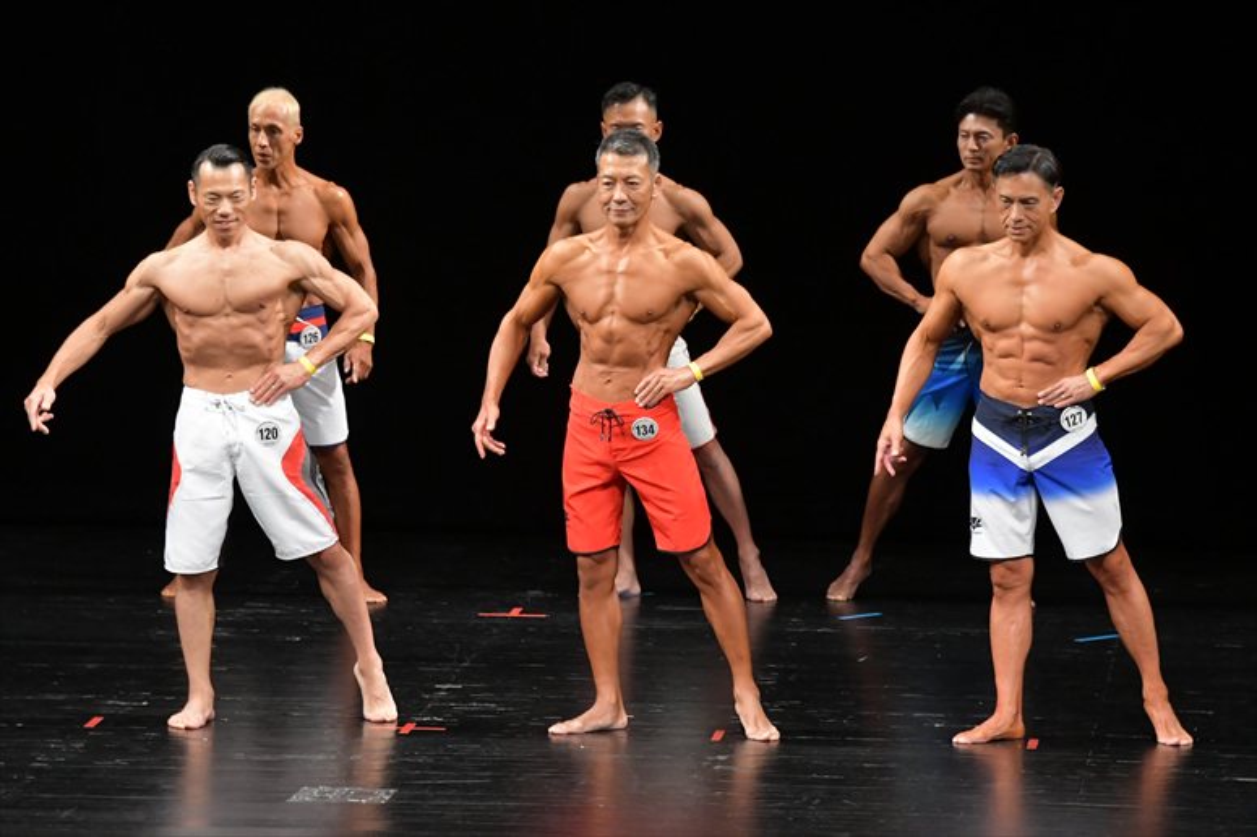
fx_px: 7853
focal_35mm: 225
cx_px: 628
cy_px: 418
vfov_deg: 6.1
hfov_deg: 9.2
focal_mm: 150
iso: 3200
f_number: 5.6
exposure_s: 1/400
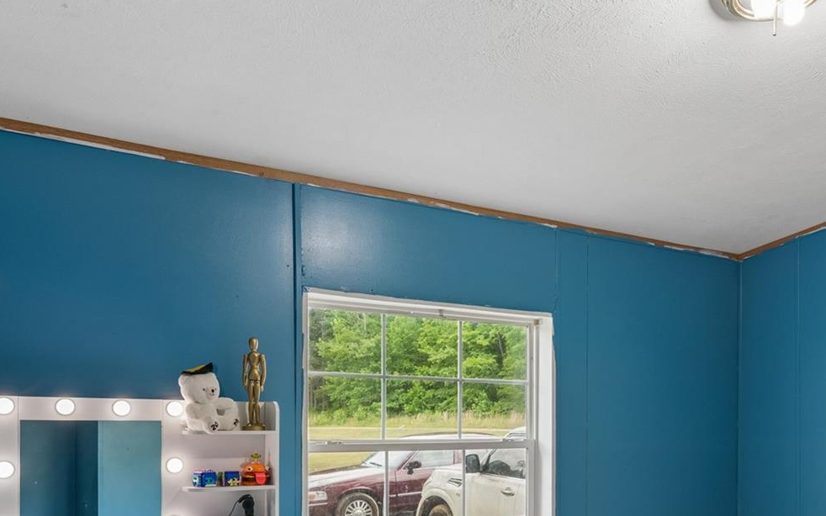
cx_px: 569
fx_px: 775
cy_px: 448
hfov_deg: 54.6
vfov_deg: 35.1
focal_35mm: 34
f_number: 13
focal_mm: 16.2
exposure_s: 1/5
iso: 400
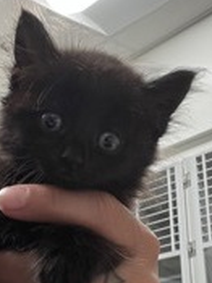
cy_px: 199
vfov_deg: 26.8
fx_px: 589
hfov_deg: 20.4
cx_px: 112
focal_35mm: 72
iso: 100
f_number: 2.2
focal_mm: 2.71
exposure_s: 1/60
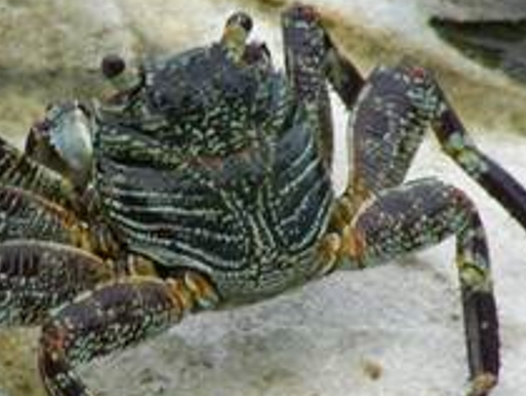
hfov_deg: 2.3
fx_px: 13205
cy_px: 198
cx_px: 143
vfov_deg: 1.7
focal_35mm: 868
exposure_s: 1/342
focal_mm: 63.3
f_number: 4
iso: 50
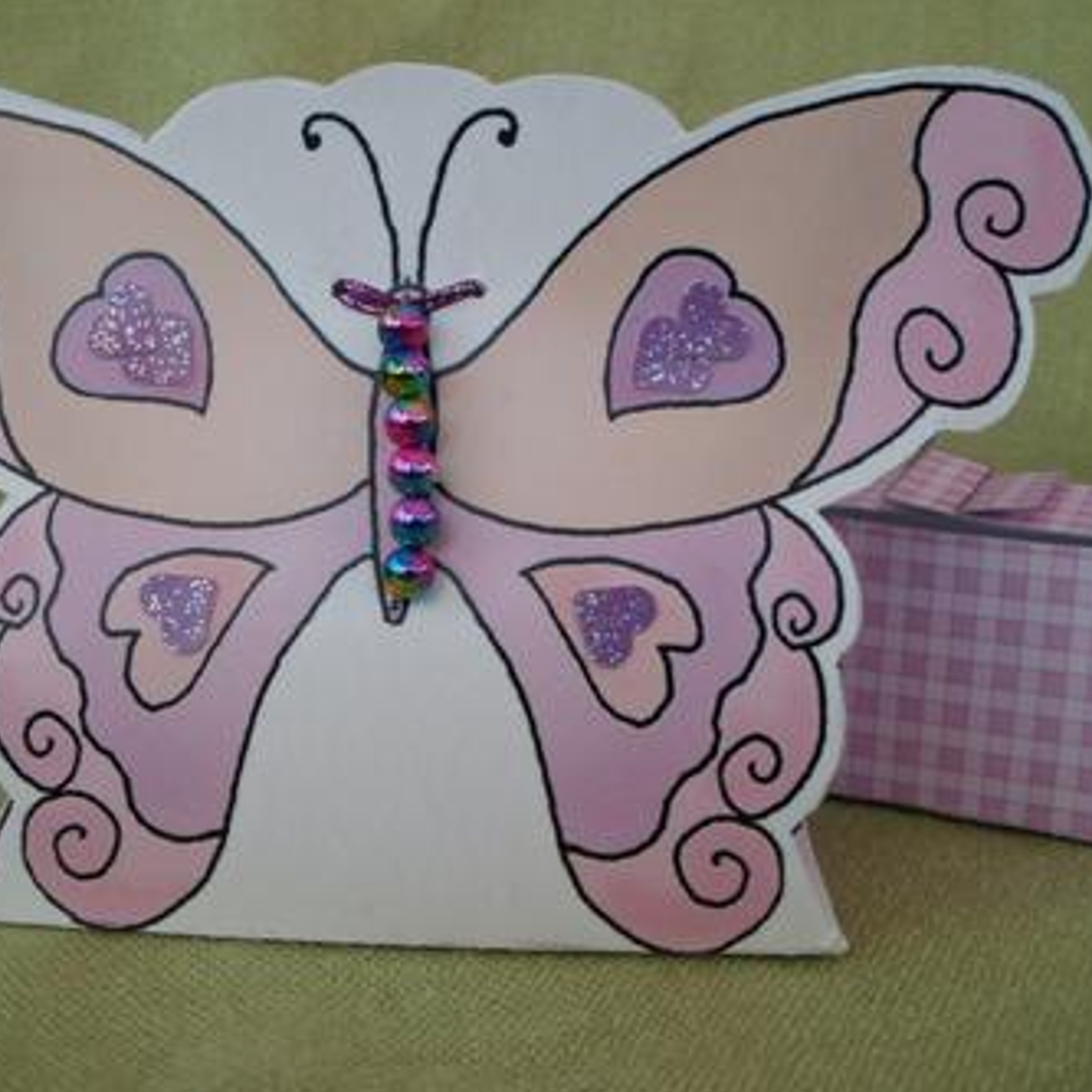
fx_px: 1535
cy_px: 544
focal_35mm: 43
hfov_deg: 39.1
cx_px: 508
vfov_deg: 39.2
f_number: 3.5
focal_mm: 6.3
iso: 100
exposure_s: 1/50
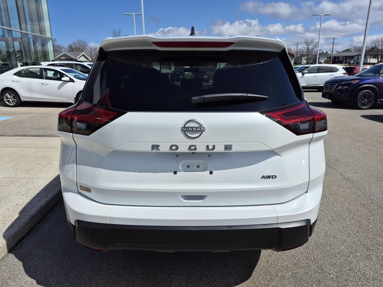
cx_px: 192
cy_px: 144
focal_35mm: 23
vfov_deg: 58.9
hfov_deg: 73.9
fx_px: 254
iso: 25
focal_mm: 5.4
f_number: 1.8
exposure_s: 1/3904
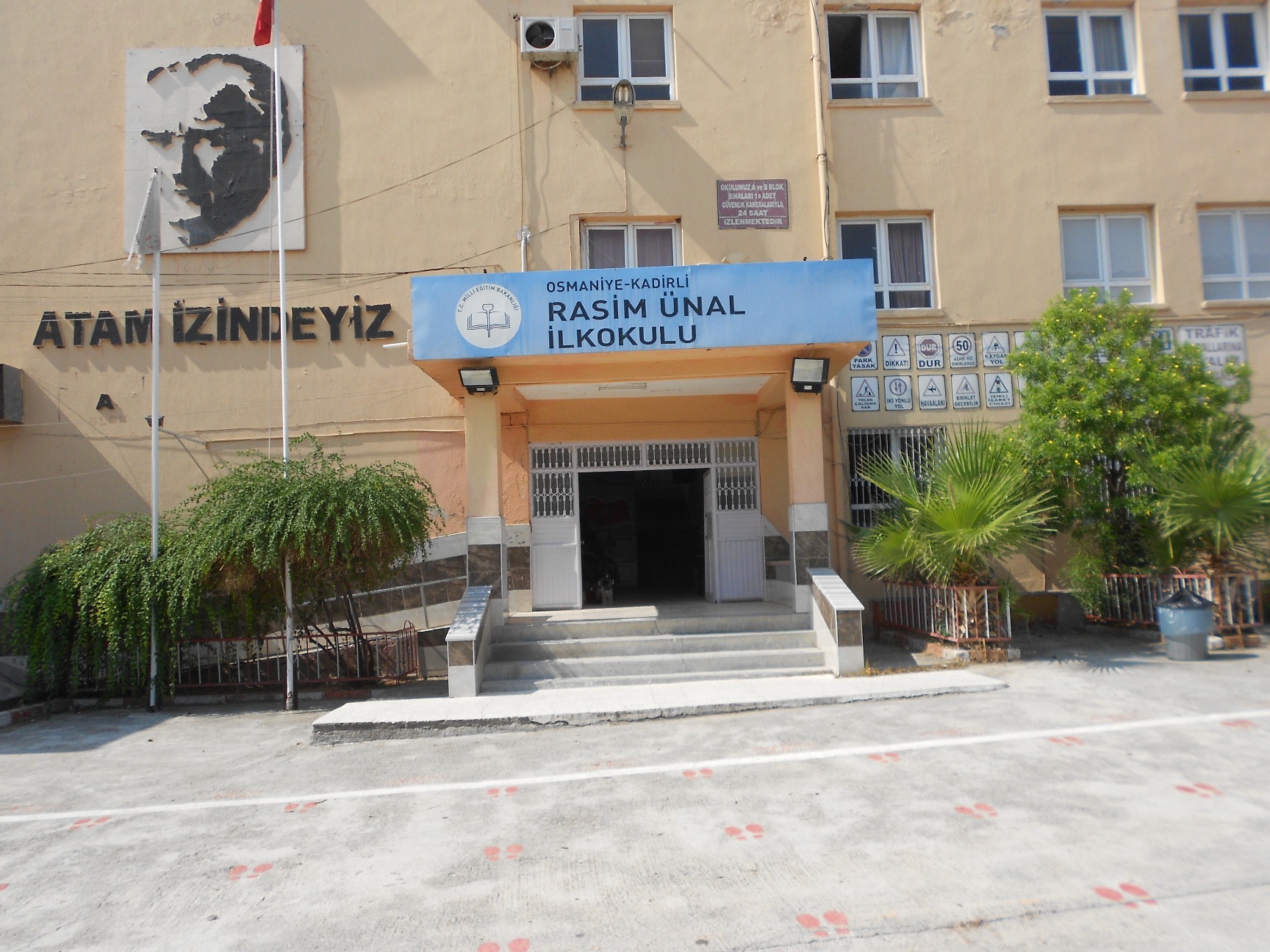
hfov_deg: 67.3
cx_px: 635
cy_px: 476
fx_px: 954
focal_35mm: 26
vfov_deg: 53.1
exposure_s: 1/1000
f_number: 3.2
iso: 80
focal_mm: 4.6
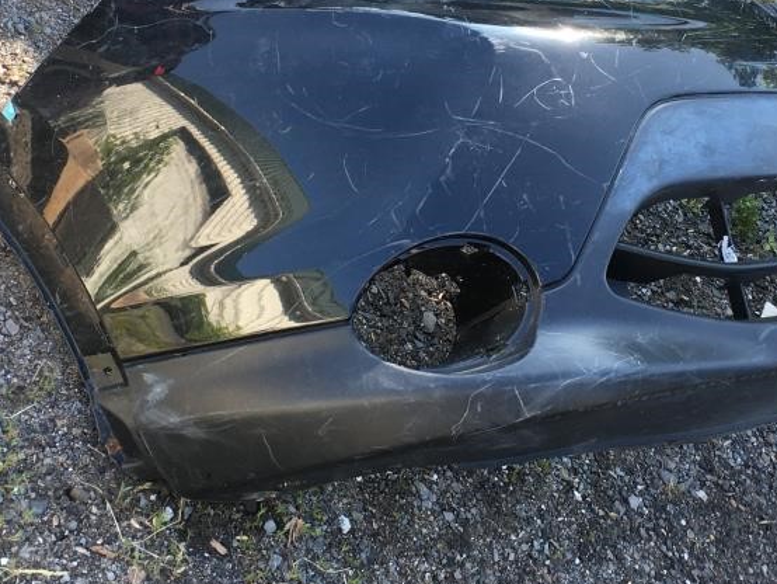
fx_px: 1505
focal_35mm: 67
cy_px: 131
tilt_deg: -36.0
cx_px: 415
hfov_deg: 28.9
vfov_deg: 21.7
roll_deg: -42.1
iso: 32
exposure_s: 1/120
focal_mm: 4.15
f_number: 2.2
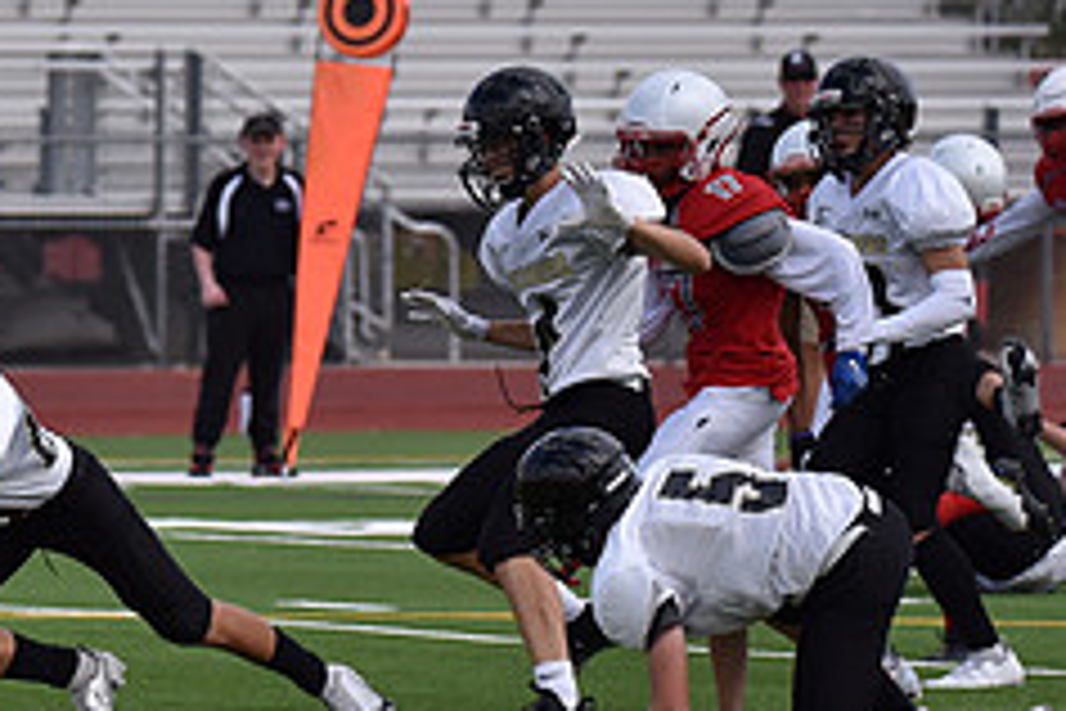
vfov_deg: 2.8
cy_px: 281
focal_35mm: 490
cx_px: -202
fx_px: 14508
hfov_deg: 4.2
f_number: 5.6
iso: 800
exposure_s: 1/4000
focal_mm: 200
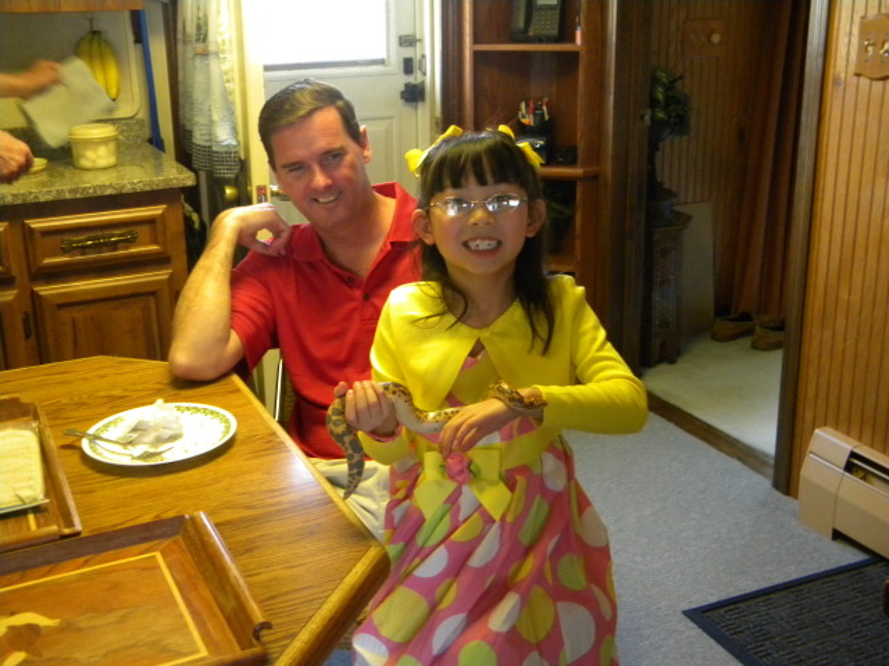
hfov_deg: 45.8
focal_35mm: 41
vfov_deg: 35.1
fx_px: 1053
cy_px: 333
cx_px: 444
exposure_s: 1/17.5
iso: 400
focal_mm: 7.3
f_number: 3.8
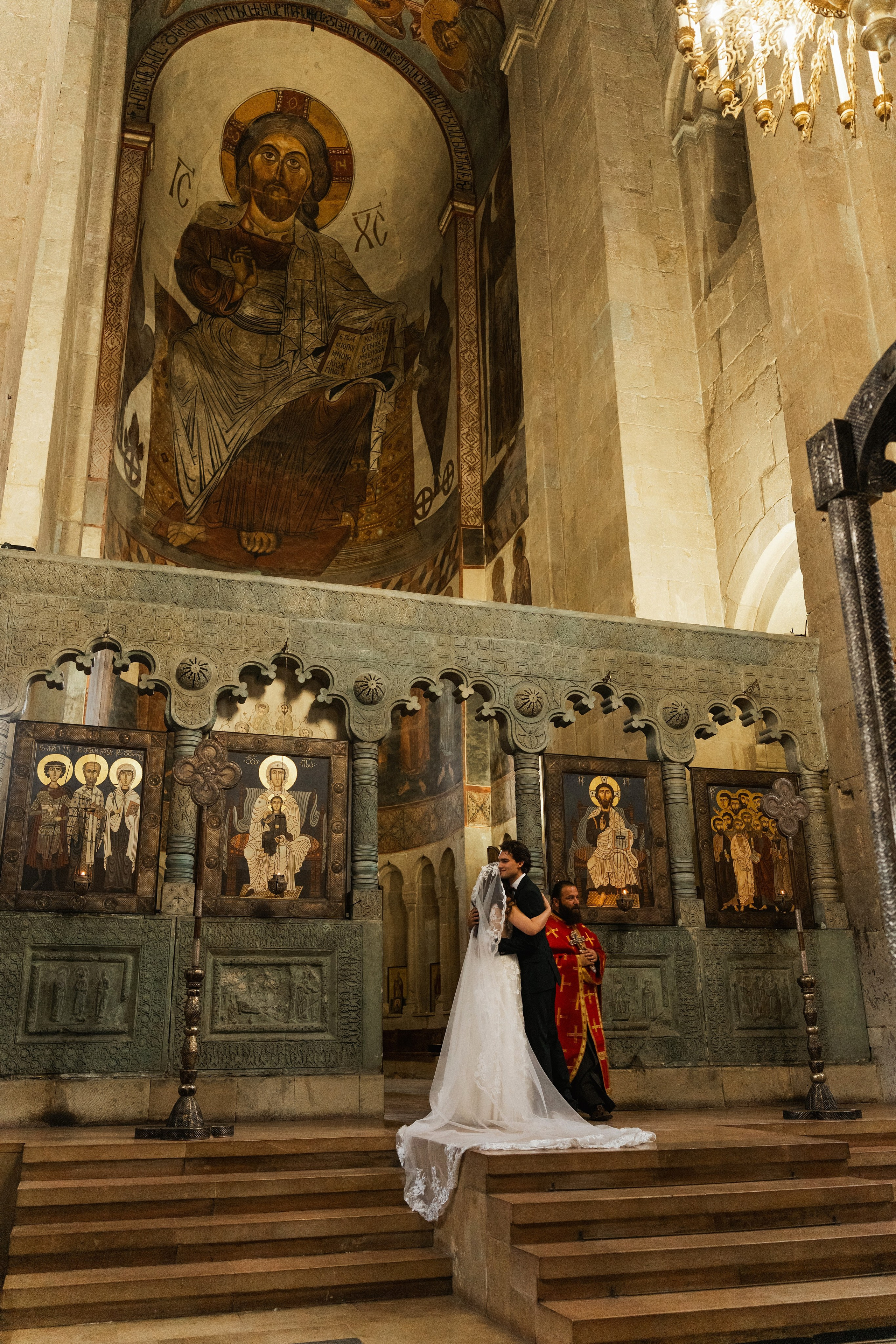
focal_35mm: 28
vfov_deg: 65.5
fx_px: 1045
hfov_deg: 46.4
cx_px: 448
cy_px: 672
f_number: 2.8
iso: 3200
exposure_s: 1/100
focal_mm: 28
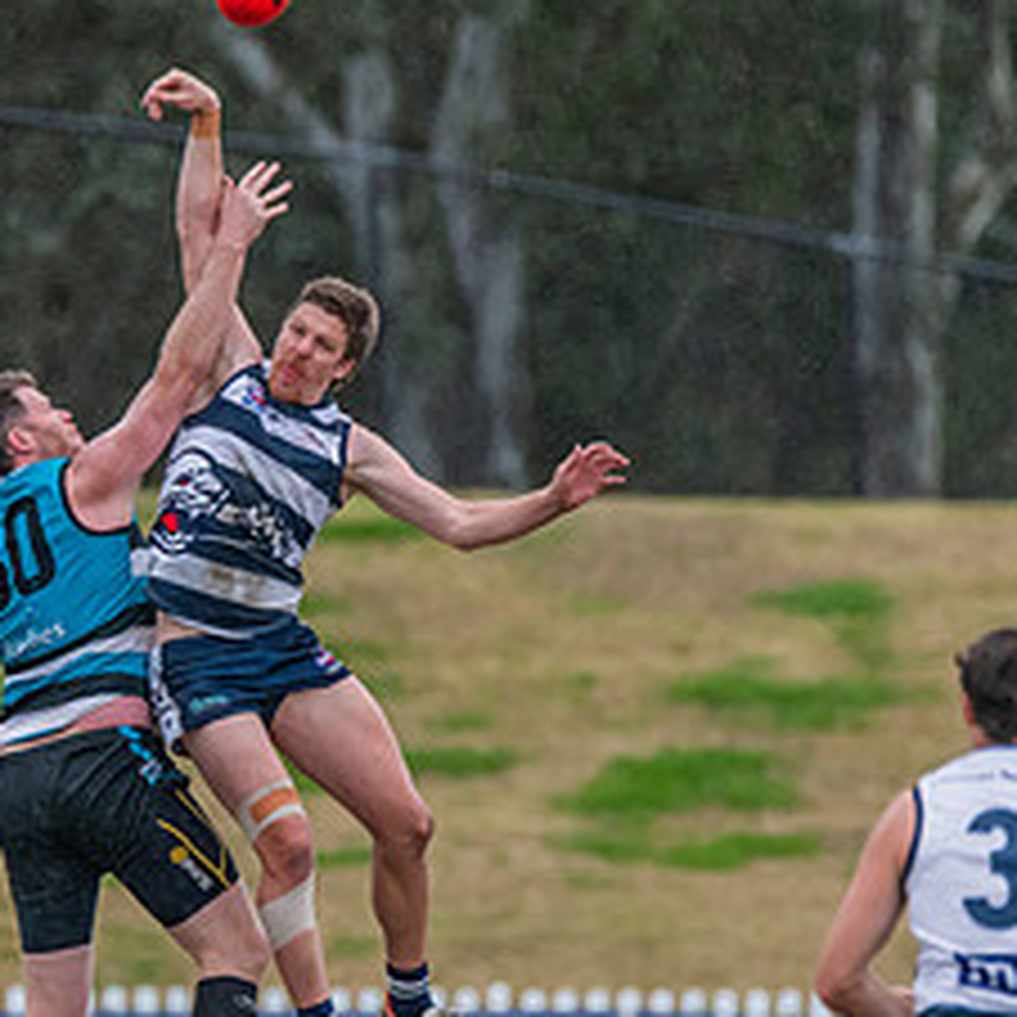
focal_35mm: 1022
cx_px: 158
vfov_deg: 1.7
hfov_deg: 1.7
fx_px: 33970
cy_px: 668
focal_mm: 460
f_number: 6.3
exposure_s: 1/1600
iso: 1800
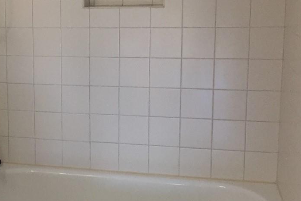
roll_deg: +1.1
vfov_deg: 19.7
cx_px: 1
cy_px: 78
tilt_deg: -9.7
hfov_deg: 27.6
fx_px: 577
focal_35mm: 69
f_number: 2.2
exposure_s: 1/30
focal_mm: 4.15
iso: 40
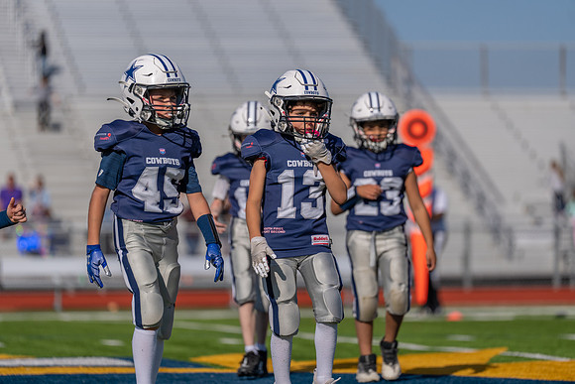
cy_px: 192
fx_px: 3195
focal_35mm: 200
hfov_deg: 10.3
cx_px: 288
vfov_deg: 6.9
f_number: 3.2
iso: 160
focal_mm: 200
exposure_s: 1/5000
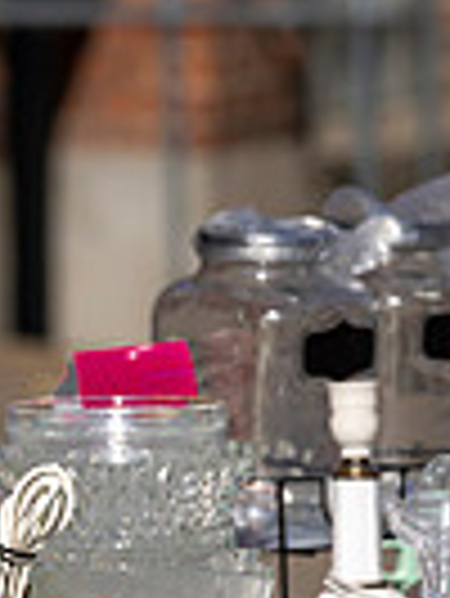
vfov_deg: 2.4
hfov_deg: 1.8
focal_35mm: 836
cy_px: 555
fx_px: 14467
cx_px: -688
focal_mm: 200
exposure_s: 1/1250
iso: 100
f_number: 5
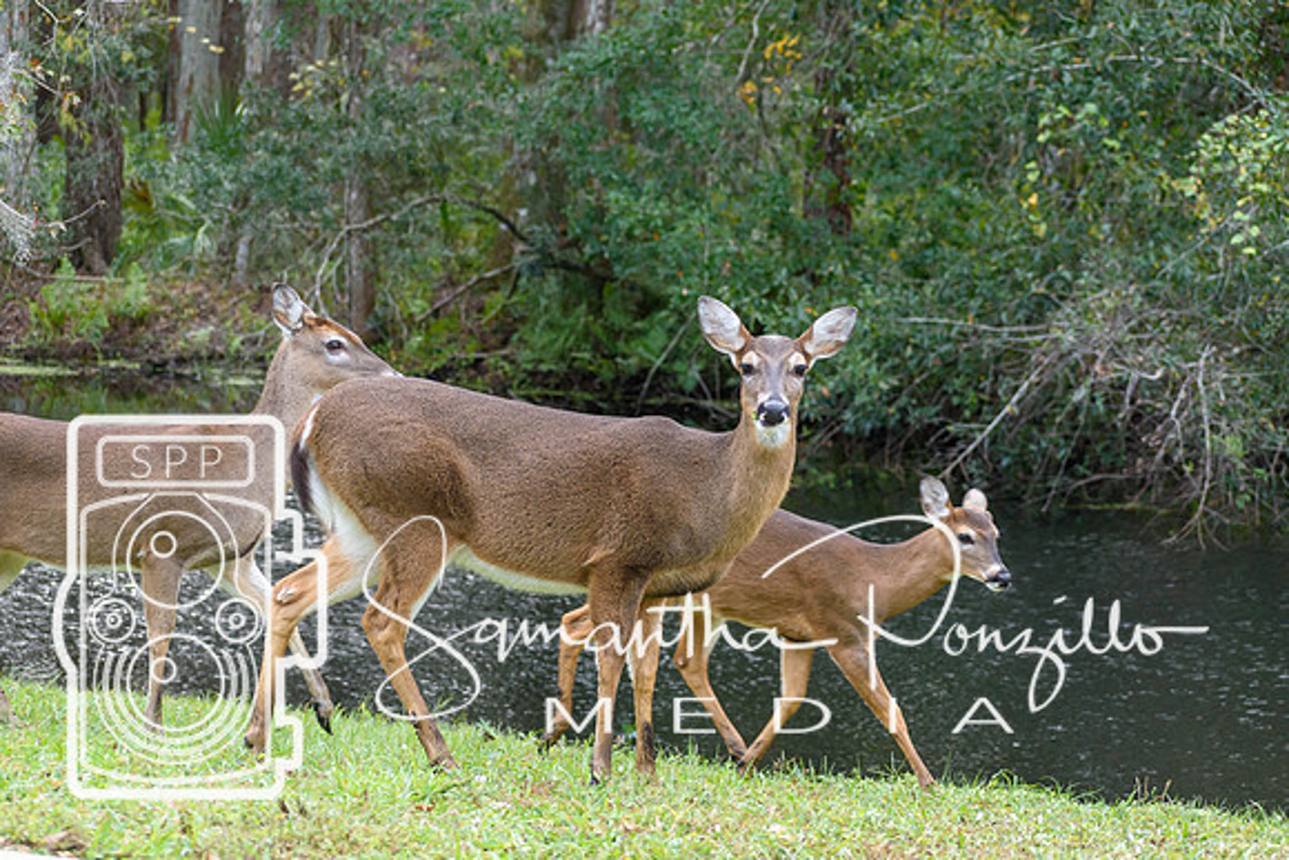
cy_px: 430
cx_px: 644
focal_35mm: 123
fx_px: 4405
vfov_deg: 11.2
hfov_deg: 16.6
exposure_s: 1/400
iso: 400
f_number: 5
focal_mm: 82
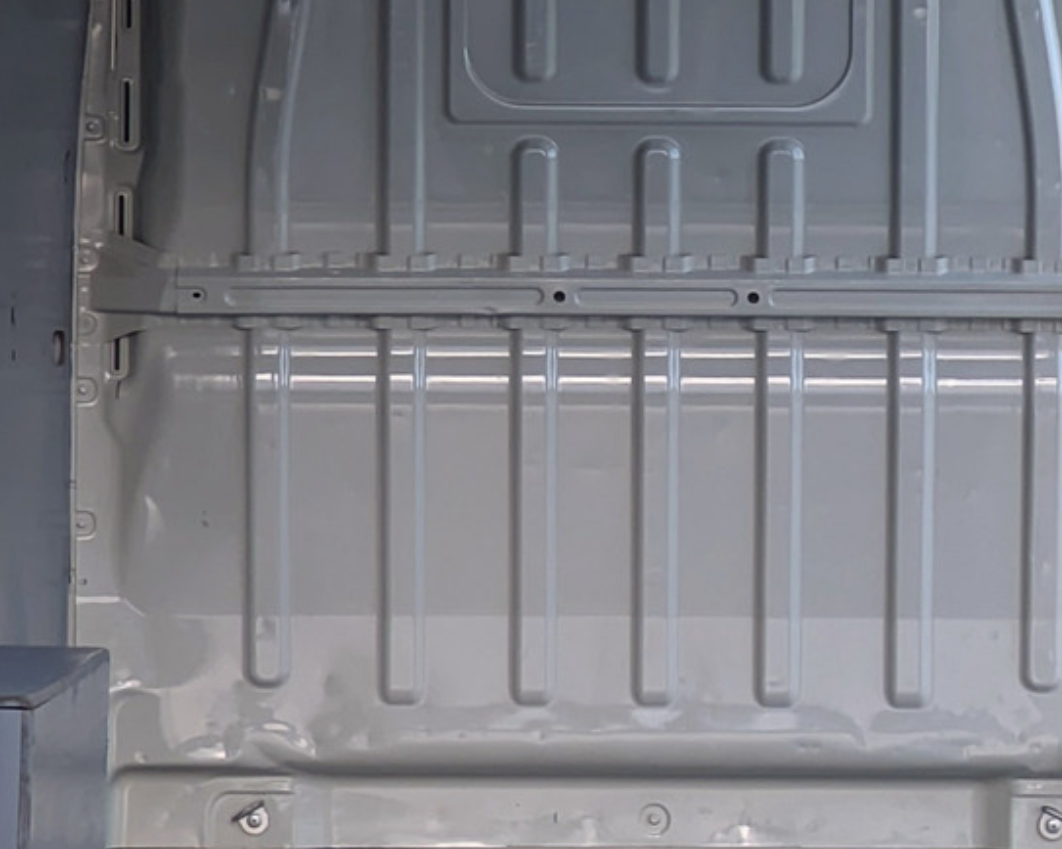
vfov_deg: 17.6
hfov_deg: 21.9
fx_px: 2734
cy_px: 315
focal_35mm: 87
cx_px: 694
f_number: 1.8
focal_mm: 6.86
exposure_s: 1/3200
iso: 80
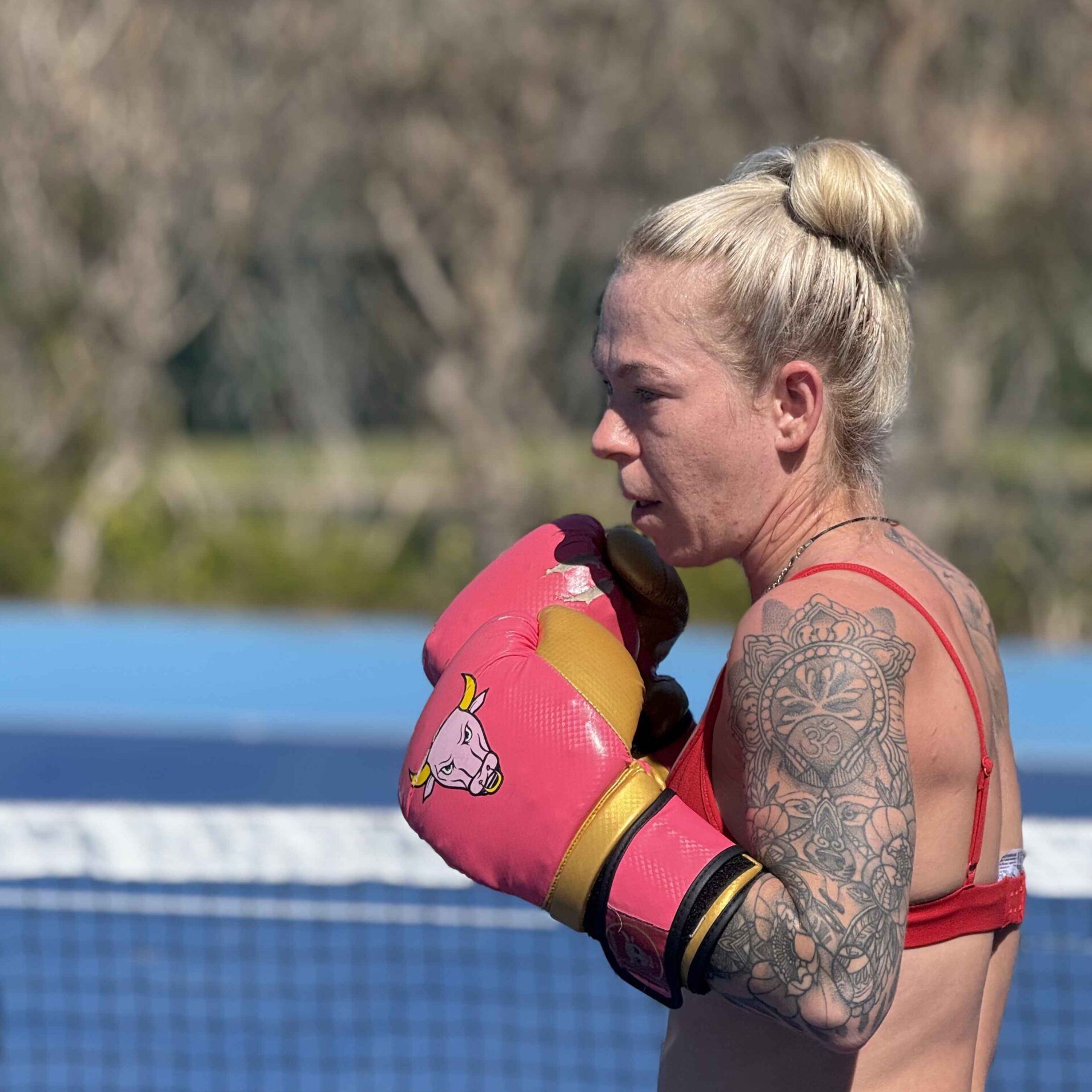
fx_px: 5068
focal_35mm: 142
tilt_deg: -1.9
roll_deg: -2.5
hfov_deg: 12.3
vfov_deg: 12.3
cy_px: 521
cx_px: 547
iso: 50
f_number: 2.8
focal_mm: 15.66
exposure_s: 1/1318
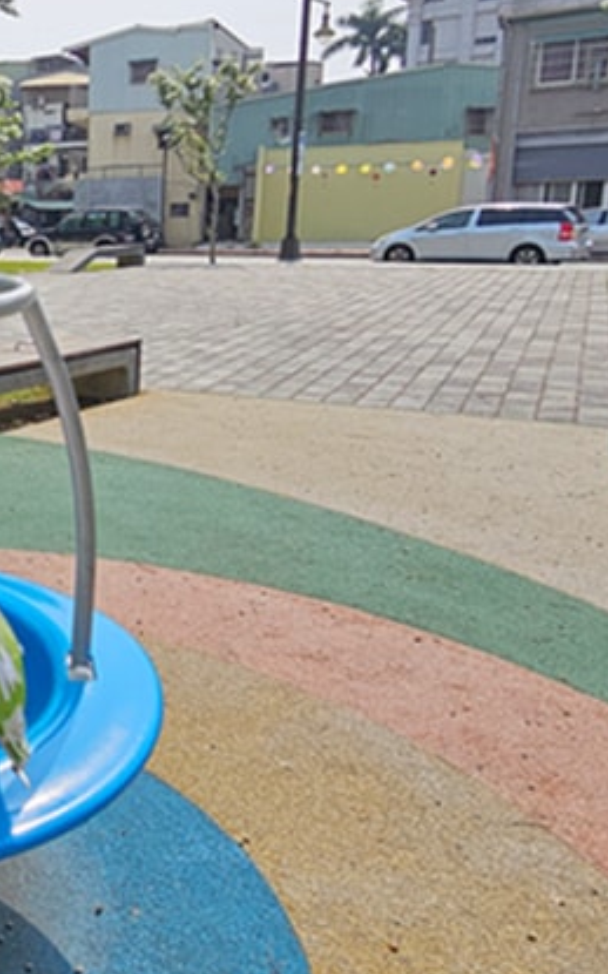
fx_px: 902
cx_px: -157
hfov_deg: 30.4
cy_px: 399
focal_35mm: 34
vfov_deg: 56.4
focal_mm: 2.2
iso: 50
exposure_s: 1/3483
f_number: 2.2
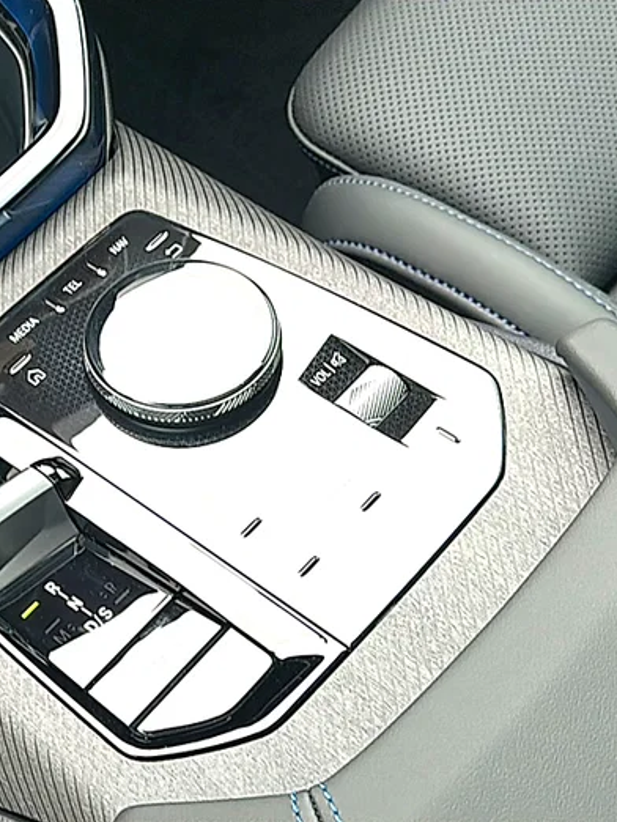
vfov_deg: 32.7
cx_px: 72
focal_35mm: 59
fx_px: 1401
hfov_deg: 24.2
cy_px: 410
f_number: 1.78
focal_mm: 6.86
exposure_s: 1/106
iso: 50
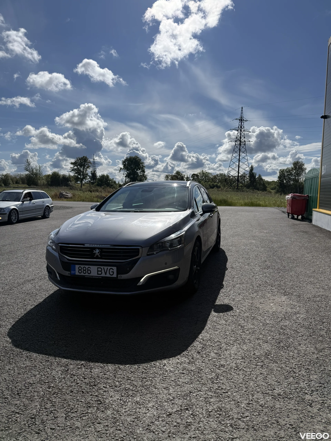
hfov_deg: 56.8
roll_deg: -1.7
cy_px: 220
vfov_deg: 71.6
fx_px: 306
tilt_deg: -5.3
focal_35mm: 24
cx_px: 166
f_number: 1.78
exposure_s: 1/14286
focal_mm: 6.76
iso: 80
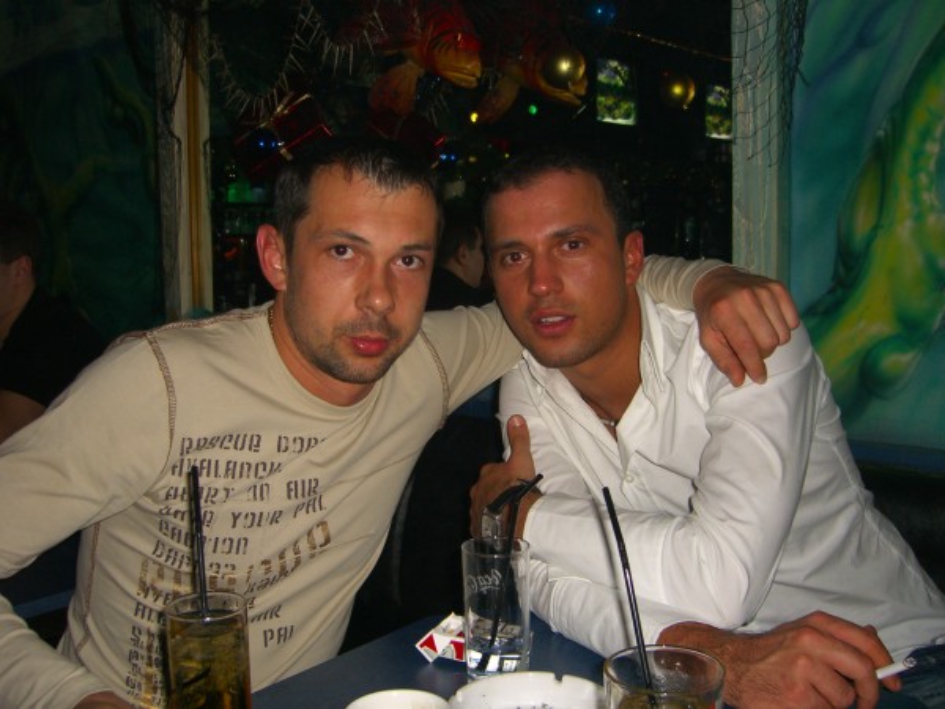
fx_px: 1037
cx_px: 472
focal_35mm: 38
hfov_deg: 49.0
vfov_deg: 37.7
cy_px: 354
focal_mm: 7.9
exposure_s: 1/60
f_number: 2.8
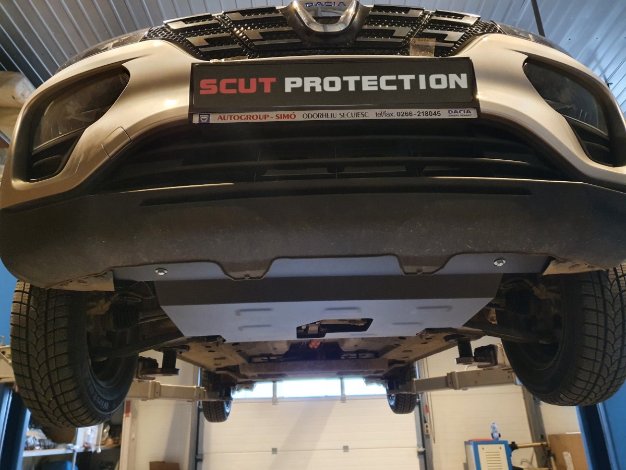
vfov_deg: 53.1
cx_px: 313
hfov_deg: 67.3
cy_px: 235
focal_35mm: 26
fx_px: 470
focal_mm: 4.32
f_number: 1.5
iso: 640
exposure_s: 1/33
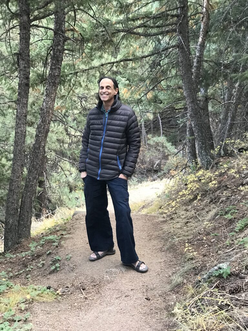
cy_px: 166
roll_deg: -3.1
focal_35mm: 57
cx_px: 124
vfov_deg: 33.8
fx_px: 544
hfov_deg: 25.7
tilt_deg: -15.4
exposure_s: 1/60
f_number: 2.8
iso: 100
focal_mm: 6.6
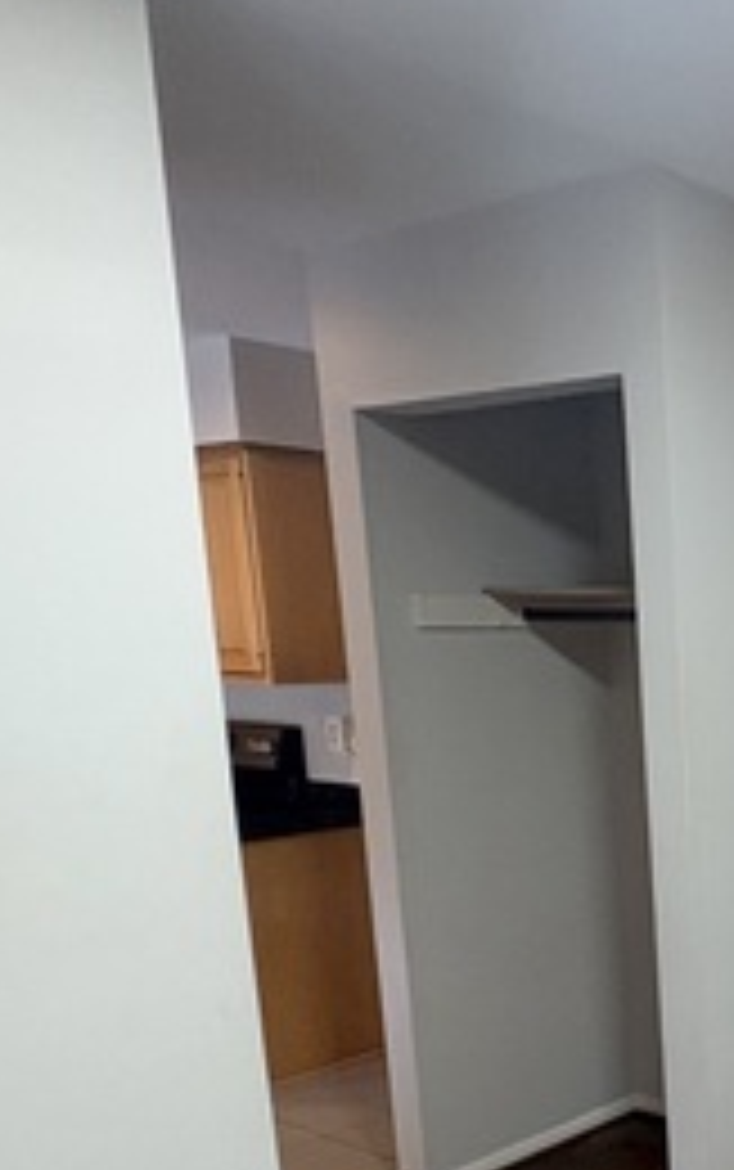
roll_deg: +0.3
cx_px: 1033
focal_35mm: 38
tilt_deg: -8.8
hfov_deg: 26.6
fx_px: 1214
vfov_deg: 49.8
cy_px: 850
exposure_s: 1/60
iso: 250
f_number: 2.2
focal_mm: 2.22
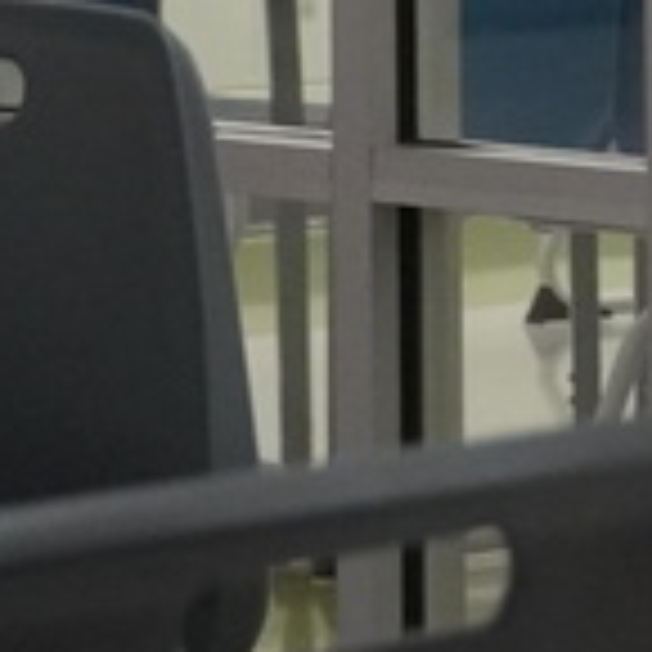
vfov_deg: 4.4
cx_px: 2100
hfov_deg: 4.2
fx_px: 8460
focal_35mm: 397
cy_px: -119
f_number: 5
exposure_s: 1/160
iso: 2500
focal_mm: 44
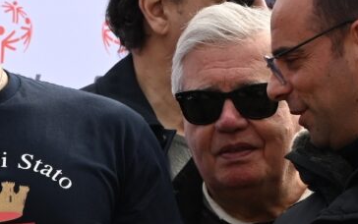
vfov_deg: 2.2
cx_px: -80
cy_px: 98
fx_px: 5877
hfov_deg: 3.5
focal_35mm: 602
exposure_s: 1/800
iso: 400
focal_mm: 140
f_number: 7.1
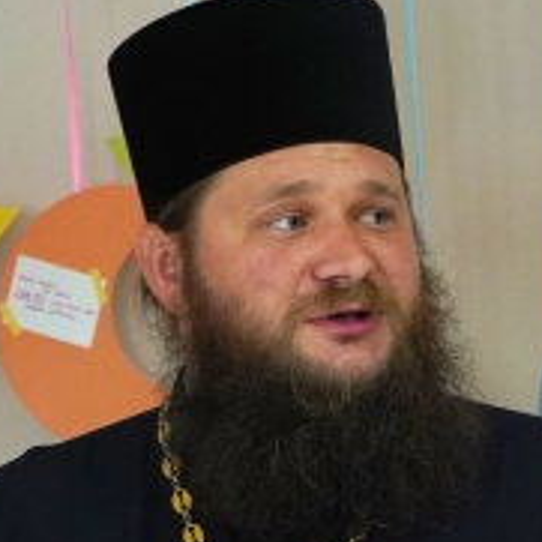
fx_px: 7278
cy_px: 520
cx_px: 383
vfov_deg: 4.3
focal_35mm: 411
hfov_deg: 4.3
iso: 1000
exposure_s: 1/80
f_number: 4
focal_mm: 73
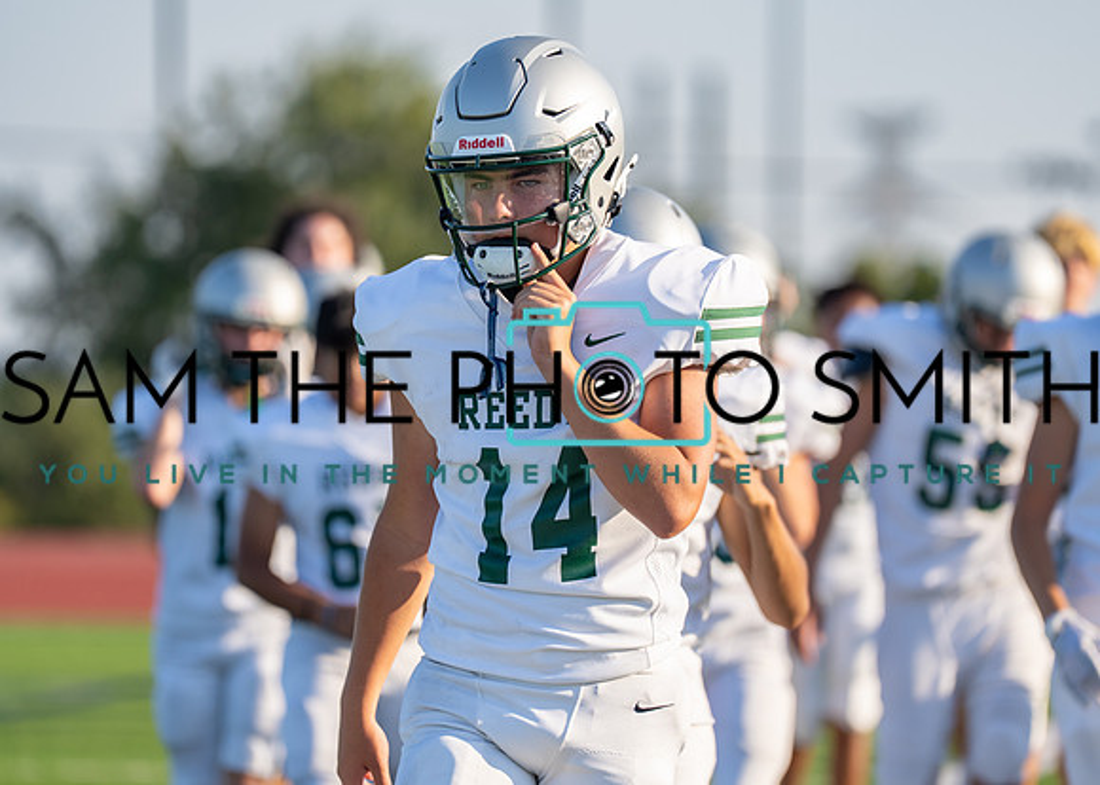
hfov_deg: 6.8
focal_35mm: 298
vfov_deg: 4.8
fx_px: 9302
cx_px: 566
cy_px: 364
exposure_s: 1/1600
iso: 100
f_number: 2.8
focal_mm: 200
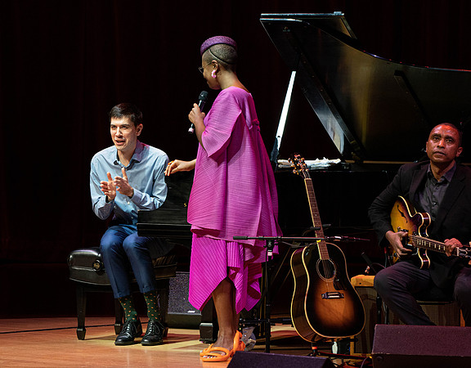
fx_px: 4353
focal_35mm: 315
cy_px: 202
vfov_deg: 4.8
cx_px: 168
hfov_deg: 6.2
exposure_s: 1/320
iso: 3200
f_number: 8
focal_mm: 259
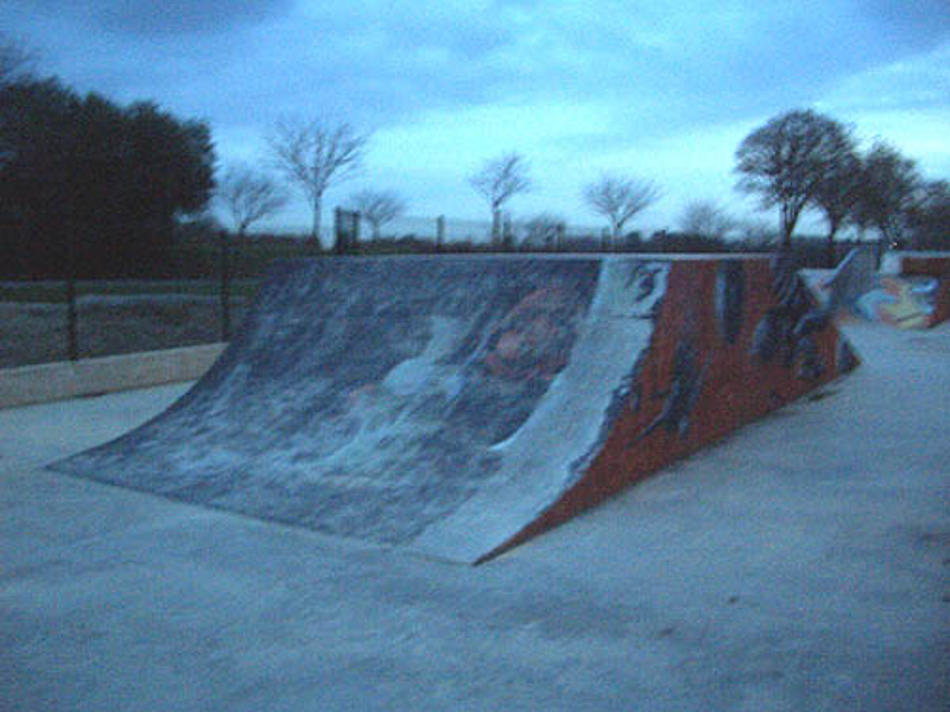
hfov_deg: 52.6
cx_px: 475
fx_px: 961
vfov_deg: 40.7
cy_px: 356
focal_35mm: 35
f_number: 2.6
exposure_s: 1/8
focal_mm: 5.8
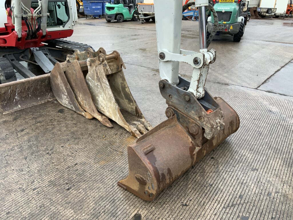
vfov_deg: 48.2
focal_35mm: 29
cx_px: 146
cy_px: 110
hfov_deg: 61.7
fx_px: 245
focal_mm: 3
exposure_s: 1/190
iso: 16
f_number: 1.8
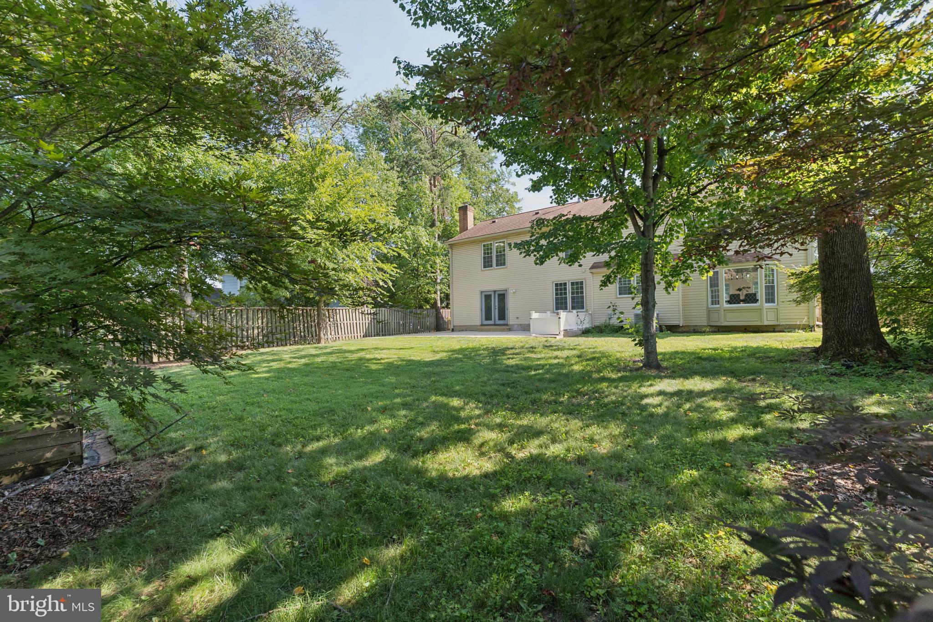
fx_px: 363
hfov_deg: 104.3
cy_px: 311
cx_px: 466
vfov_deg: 81.2
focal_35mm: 14
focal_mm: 14
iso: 1250
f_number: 7.1
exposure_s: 1/500
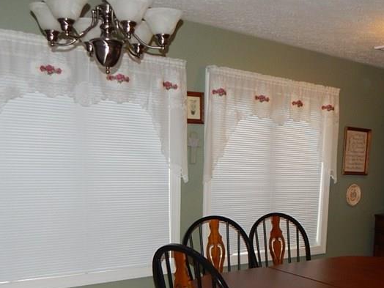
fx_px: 477
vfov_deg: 32.3
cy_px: 245
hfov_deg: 43.6
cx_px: 235
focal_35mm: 43
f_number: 3
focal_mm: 4
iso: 200
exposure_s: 1/30
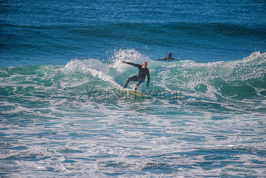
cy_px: 89
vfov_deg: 2.8
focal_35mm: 500
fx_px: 3695
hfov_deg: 4.1
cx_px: 133
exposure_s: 1/2000
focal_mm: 500
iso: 900
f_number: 5.6
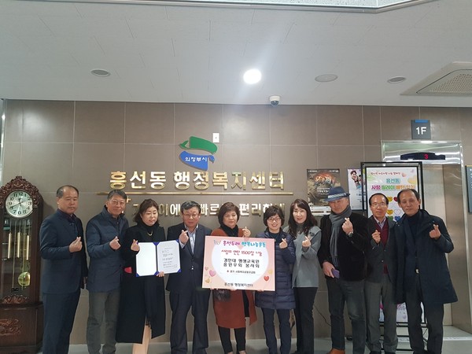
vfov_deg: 53.1
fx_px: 355
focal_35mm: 26
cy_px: 177
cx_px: 236
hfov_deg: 67.3
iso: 200
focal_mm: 4.2
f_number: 1.7
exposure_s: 1/30
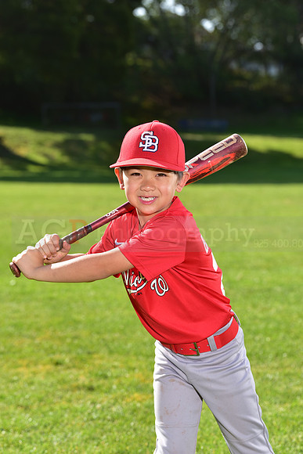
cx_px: 152
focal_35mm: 105
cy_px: 227
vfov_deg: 19.5
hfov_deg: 13.0
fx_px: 1325
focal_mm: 105
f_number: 5.6
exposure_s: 1/250
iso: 100
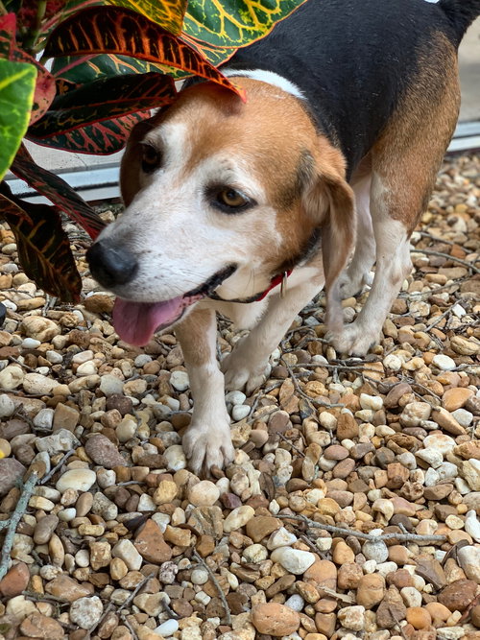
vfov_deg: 36.8
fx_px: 962
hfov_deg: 28.0
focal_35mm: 52
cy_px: 320
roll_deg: -3.1
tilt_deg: -29.2
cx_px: 240
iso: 40
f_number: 2.4
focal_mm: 6
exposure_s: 1/122
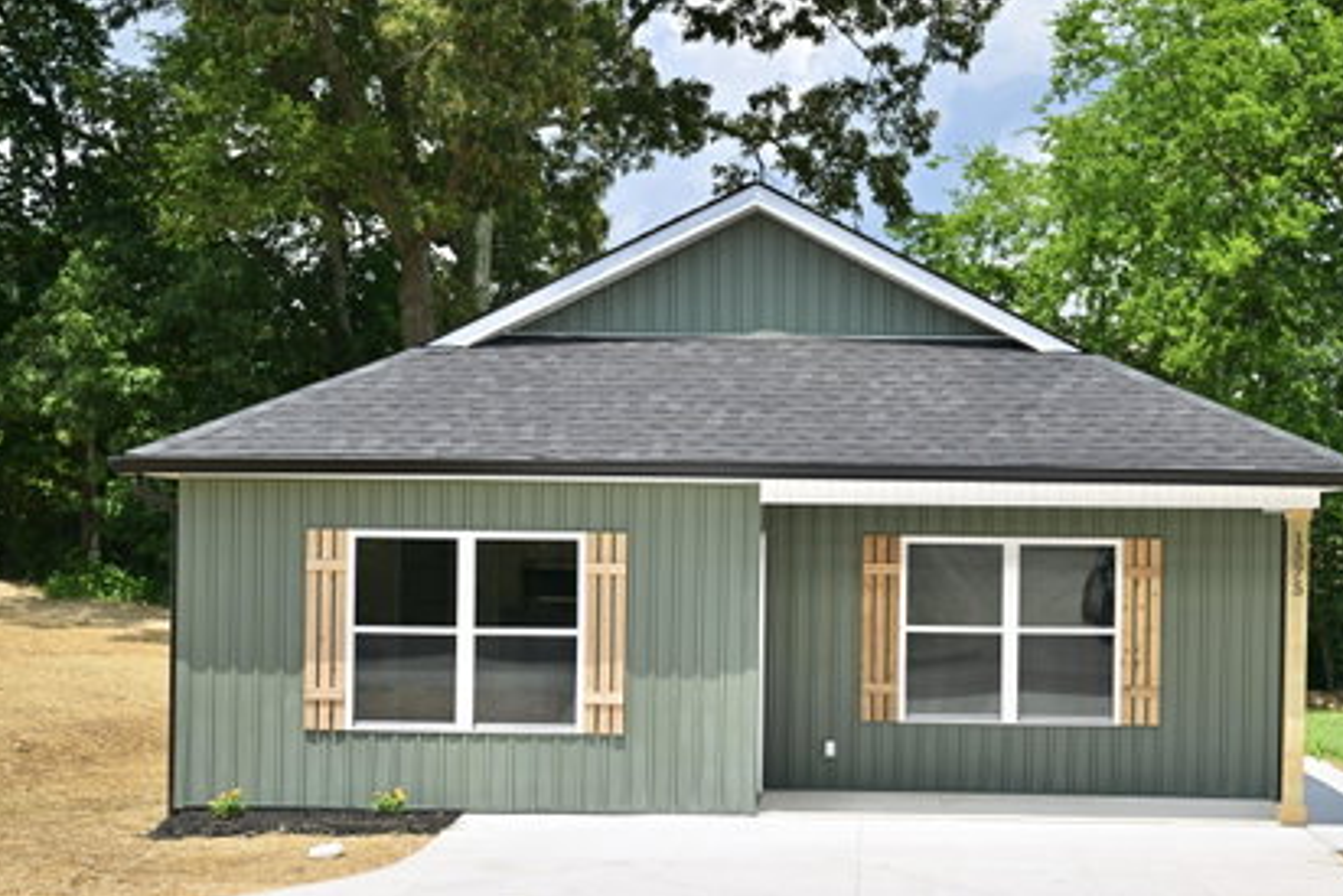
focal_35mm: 72
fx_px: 2687
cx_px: 760
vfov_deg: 18.9
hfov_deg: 28.0
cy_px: 552
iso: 100
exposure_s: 1/320
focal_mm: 58
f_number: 5
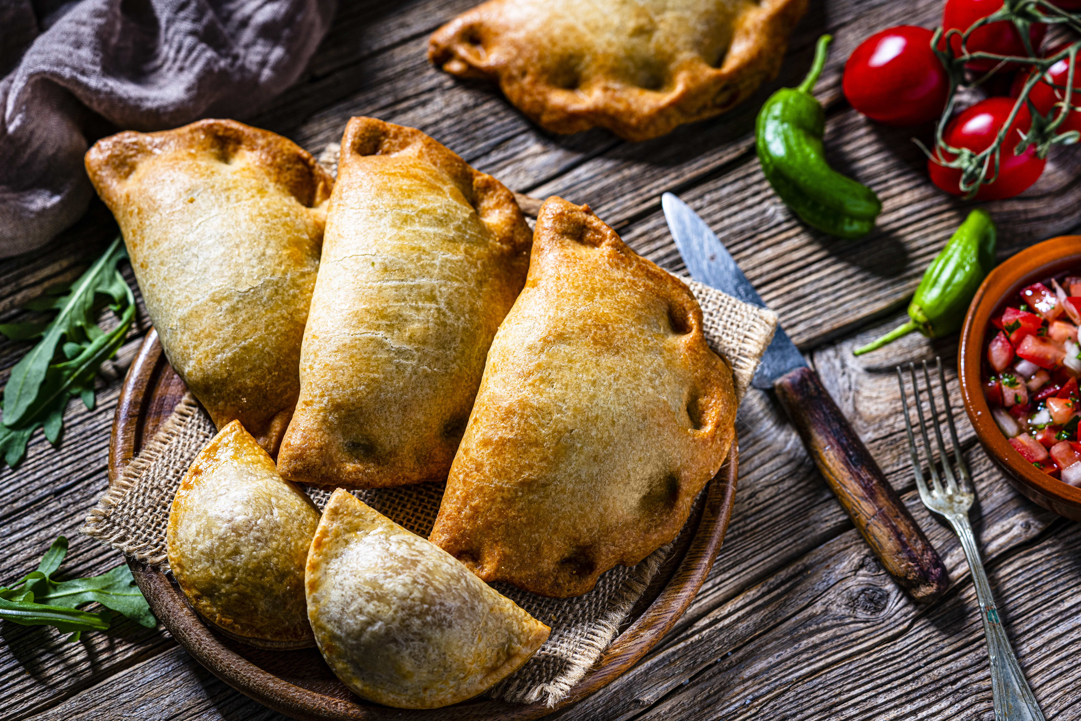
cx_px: 540
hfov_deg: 22.6
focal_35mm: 90
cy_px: 360
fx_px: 2703
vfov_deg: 15.2
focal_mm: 90
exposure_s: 1/100
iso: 100
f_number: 5
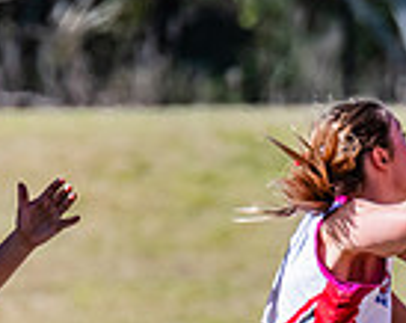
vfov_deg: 0.8
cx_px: 761
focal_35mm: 2018
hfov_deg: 1.0
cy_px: 311
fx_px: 24197
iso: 800
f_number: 9
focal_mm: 420
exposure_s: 1/1600
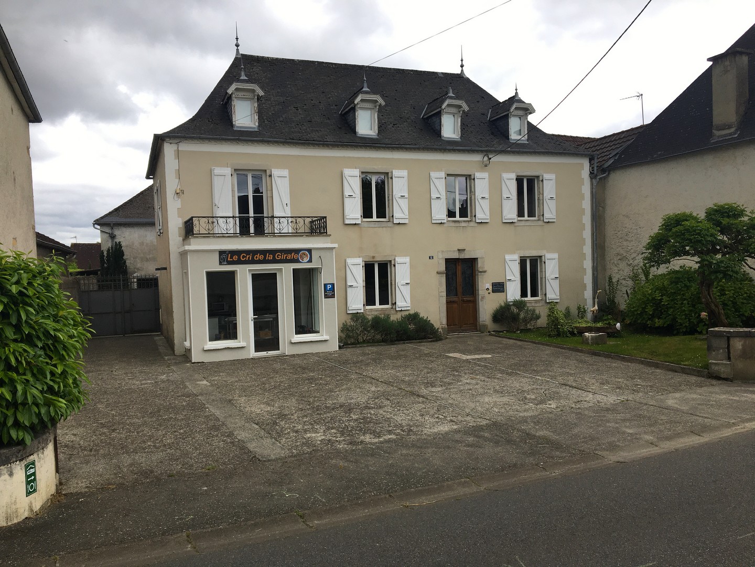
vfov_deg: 48.2
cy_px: 284
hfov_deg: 61.7
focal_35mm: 29
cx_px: 378
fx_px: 633
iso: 25
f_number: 2.2
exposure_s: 1/407
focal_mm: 4.15
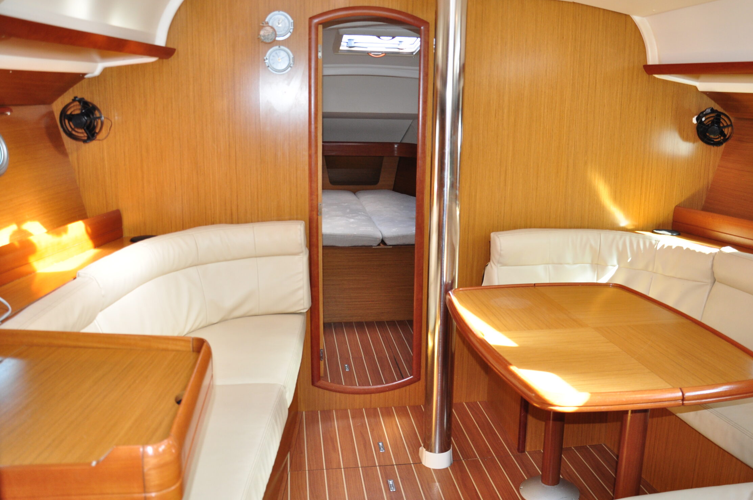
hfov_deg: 60.2
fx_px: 648
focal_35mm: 31
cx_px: 416
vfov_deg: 42.2
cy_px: 249
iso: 500
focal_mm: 18
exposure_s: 1/60
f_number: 4.5
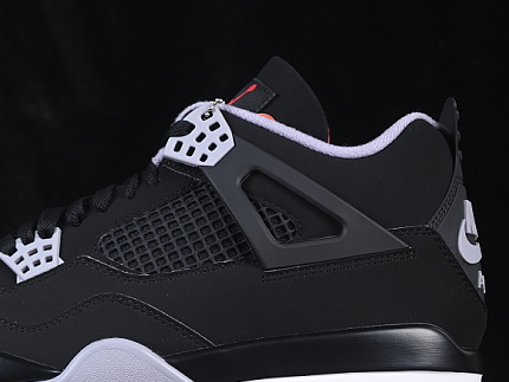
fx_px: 1971
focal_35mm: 134
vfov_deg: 11.1
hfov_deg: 14.7
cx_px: 144
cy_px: 239
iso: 160
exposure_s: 1/60
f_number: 6.3
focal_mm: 50
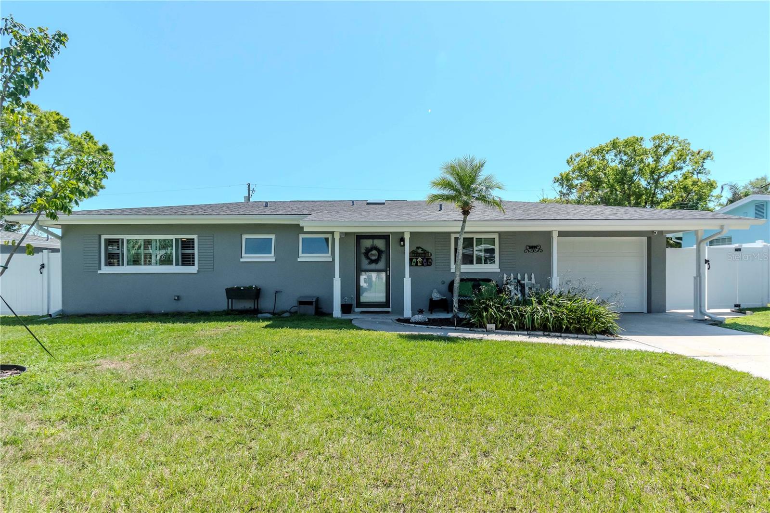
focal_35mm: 17
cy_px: 256
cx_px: 385
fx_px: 369
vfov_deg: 69.6
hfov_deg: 92.5
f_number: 7.1
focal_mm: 11.5
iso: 500
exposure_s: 1/1600
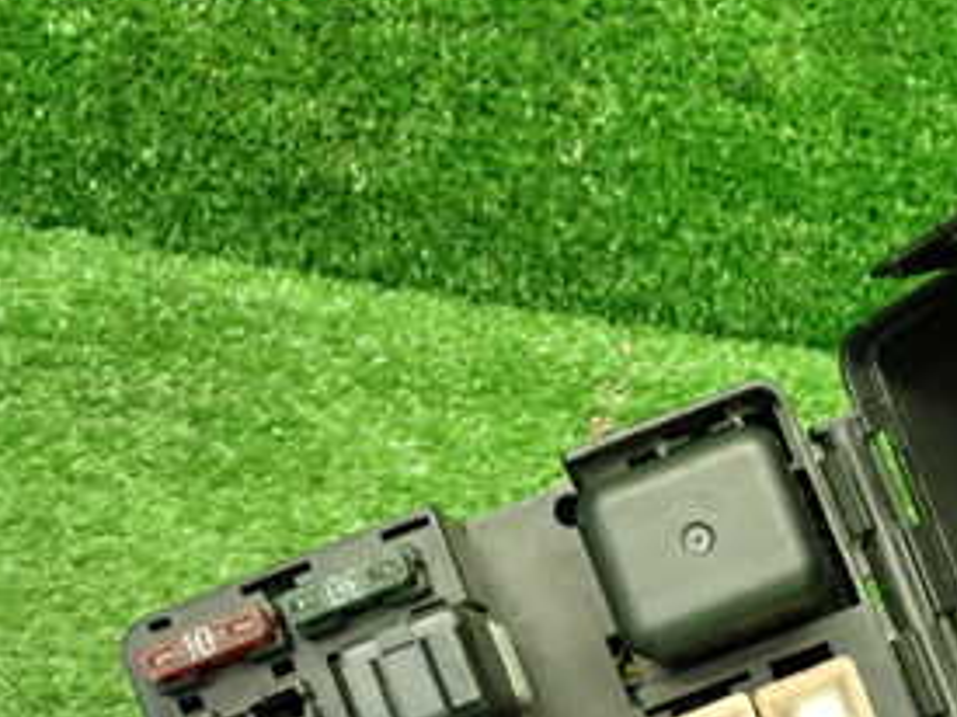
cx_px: 842
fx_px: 2294
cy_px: 700
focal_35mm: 83
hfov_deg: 23.0
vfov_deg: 17.4
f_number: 2.7
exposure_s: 1/40
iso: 640
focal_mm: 6.83
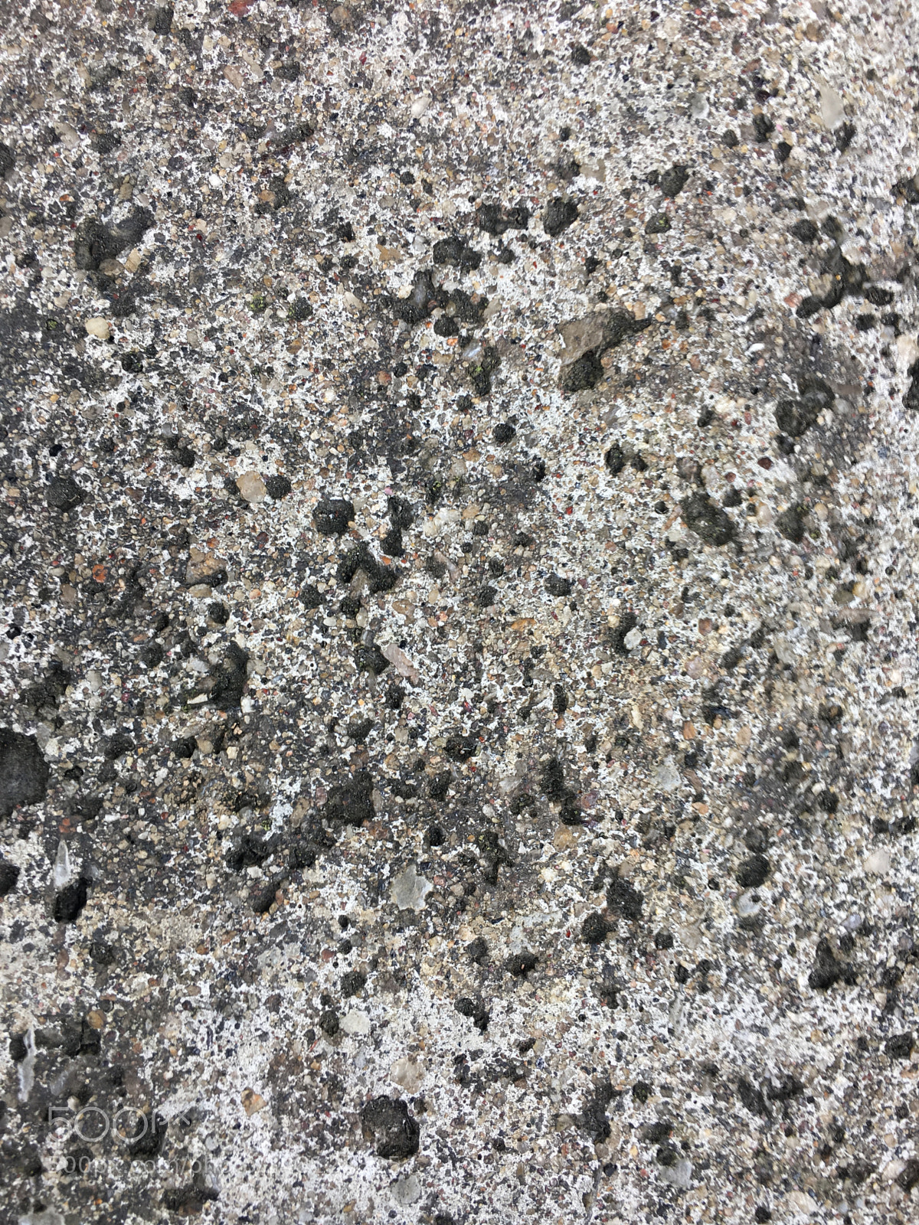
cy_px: 612
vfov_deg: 61.7
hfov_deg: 48.2
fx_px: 1027
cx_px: 460
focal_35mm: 29
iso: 25
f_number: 2.2
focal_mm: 4.15
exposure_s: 1/115
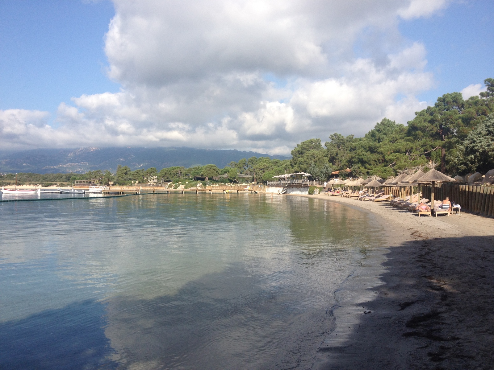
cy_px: 185
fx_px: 499
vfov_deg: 40.7
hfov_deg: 52.6
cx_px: 247
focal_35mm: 35
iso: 64
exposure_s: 1/1534
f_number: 2.4
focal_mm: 4.28
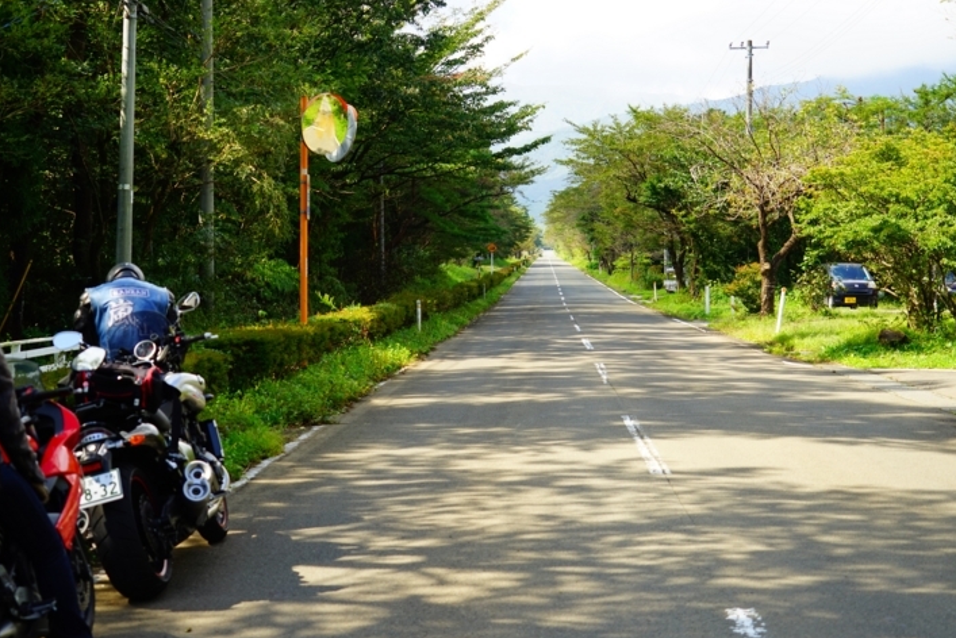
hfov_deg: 33.4
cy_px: 307
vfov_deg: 22.6
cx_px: 461
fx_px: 1594
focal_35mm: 60
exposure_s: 1/125
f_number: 5.6
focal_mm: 53
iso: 100
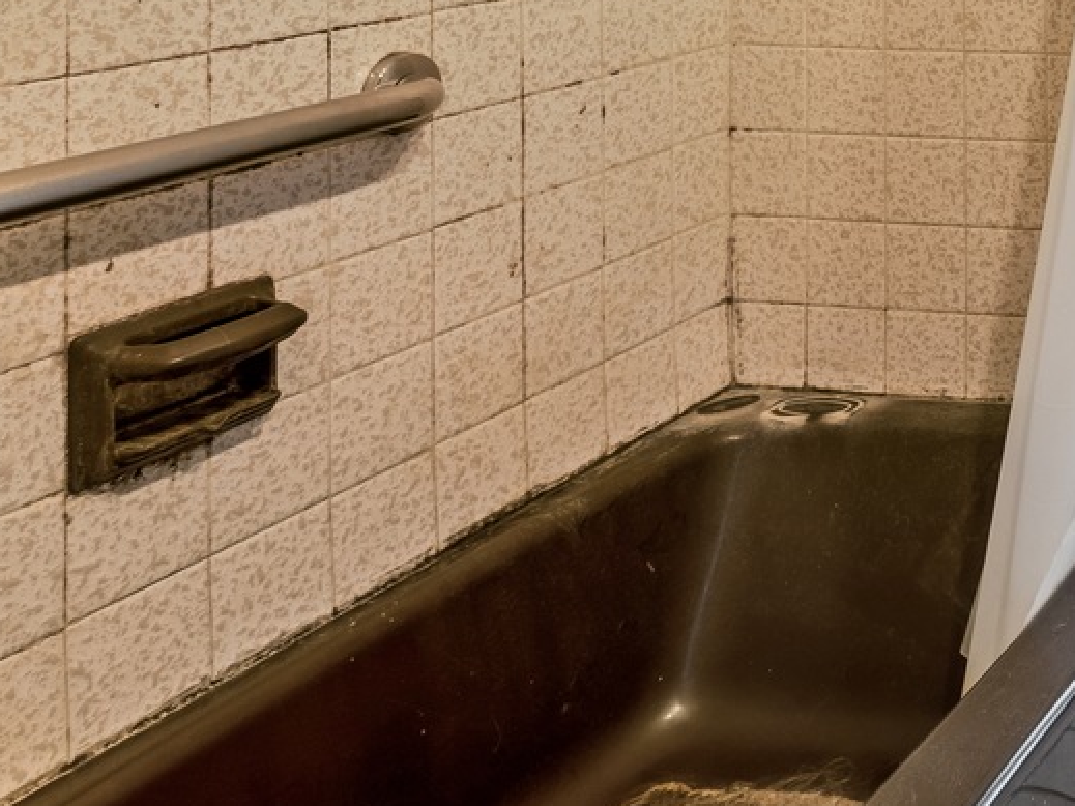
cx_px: 1568
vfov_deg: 26.3
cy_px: -203
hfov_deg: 28.2
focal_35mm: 48
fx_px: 1490
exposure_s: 1/6
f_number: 8
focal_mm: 16
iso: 250
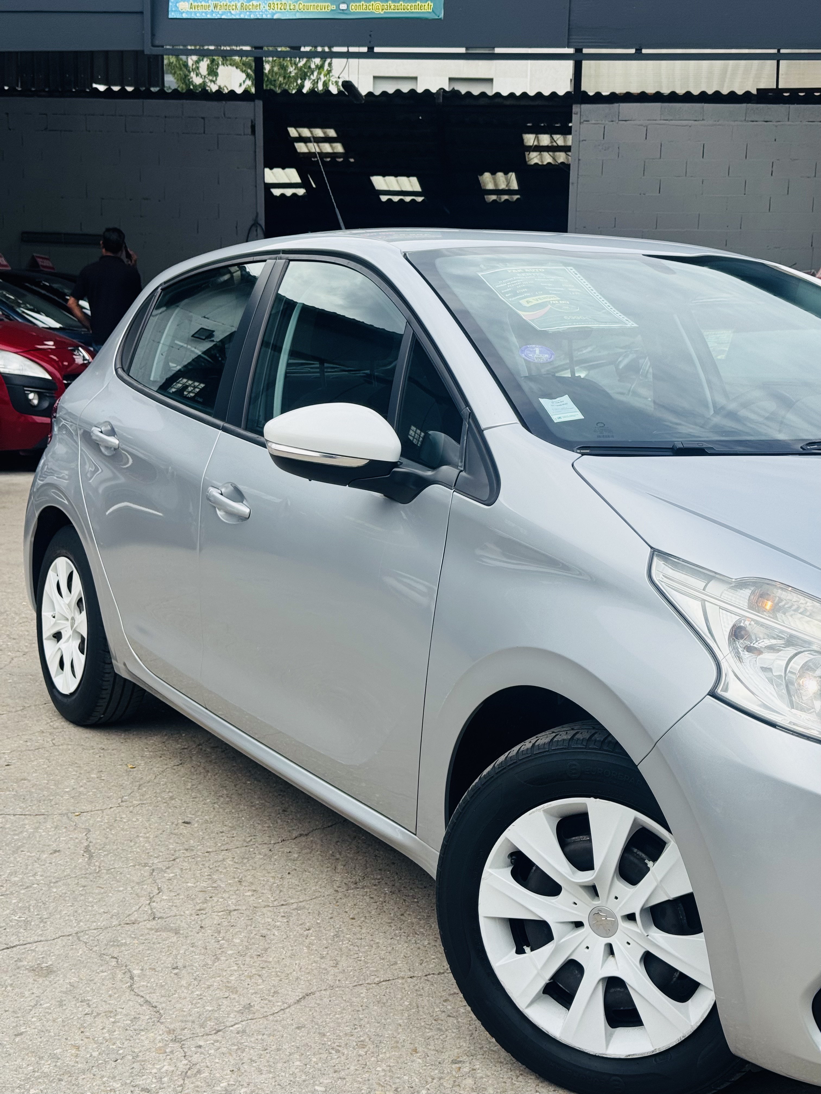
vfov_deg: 39.7
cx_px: 410
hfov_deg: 30.3
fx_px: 1518
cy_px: 547
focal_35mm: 48
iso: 64
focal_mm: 6.76
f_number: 1.78
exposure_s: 1/1923
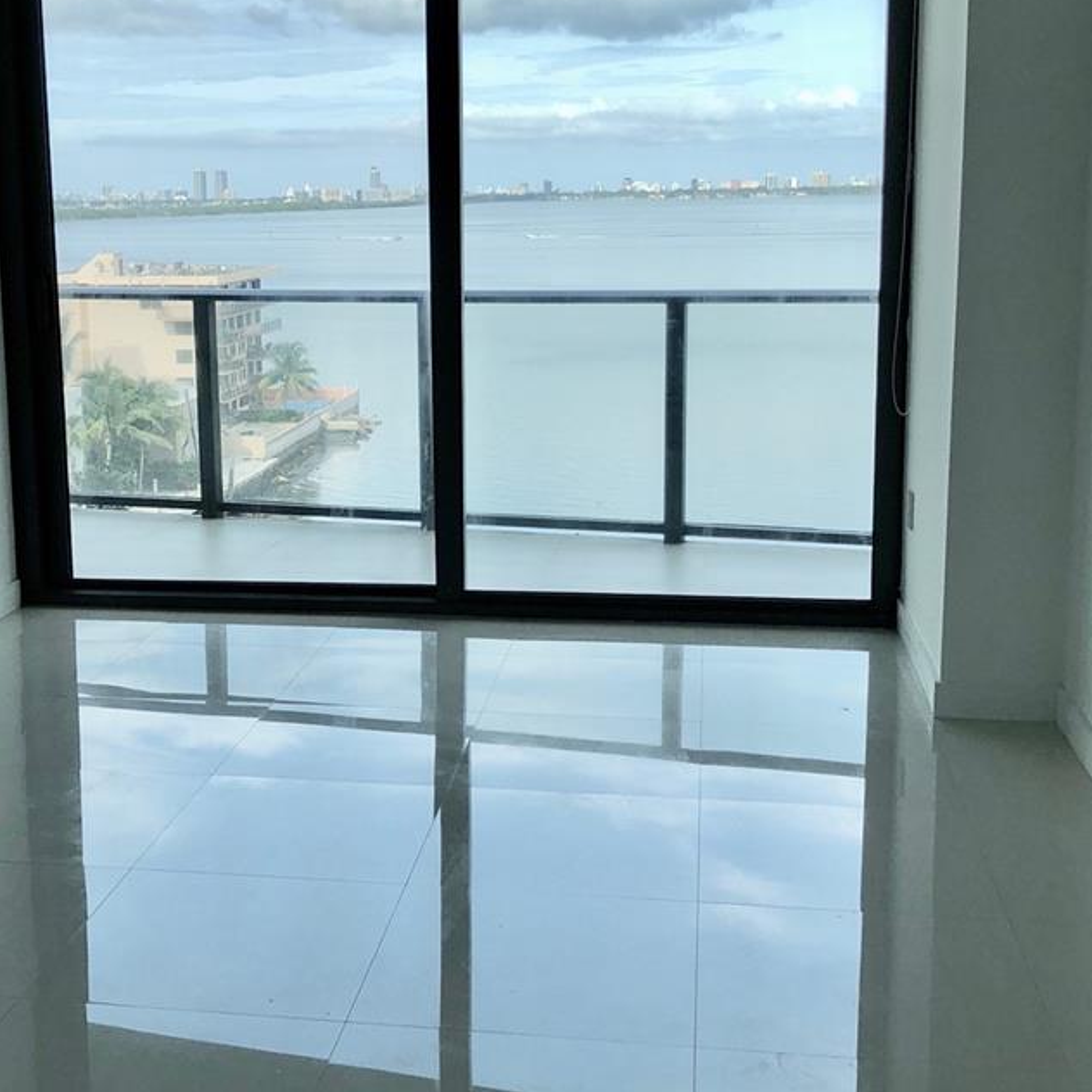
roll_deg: +1.0
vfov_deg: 36.0
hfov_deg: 35.9
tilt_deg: -8.0
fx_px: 1677
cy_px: 499
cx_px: 416
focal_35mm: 47
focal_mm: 4
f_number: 1.8
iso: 20
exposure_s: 1/747
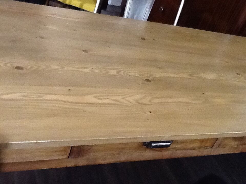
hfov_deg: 42.9
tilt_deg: -30.1
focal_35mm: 44
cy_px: 92
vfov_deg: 32.9
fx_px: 313
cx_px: 123
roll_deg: -19.3
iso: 250
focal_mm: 2.03
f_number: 2.4
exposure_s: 1/33
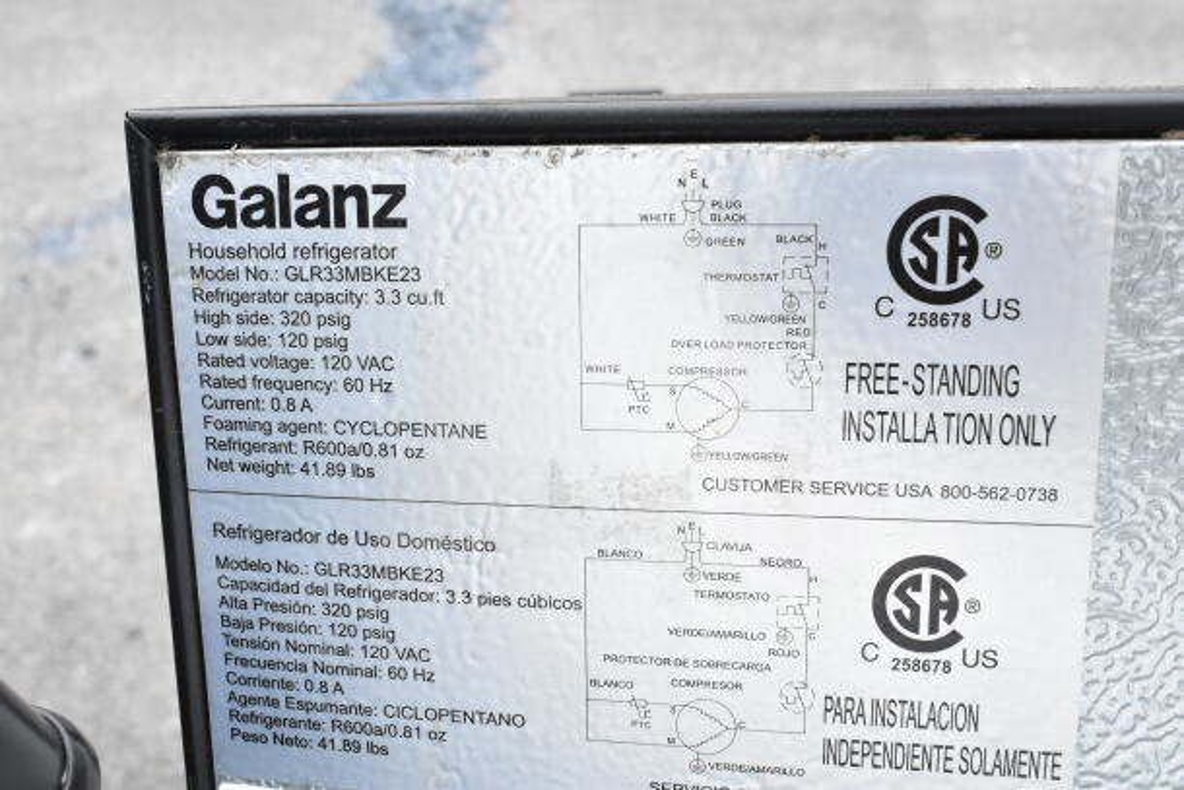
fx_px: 1234
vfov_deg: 35.5
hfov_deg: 51.3
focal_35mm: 38
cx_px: 592
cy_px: 395
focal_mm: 25
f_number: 11
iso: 1600
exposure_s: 1/500
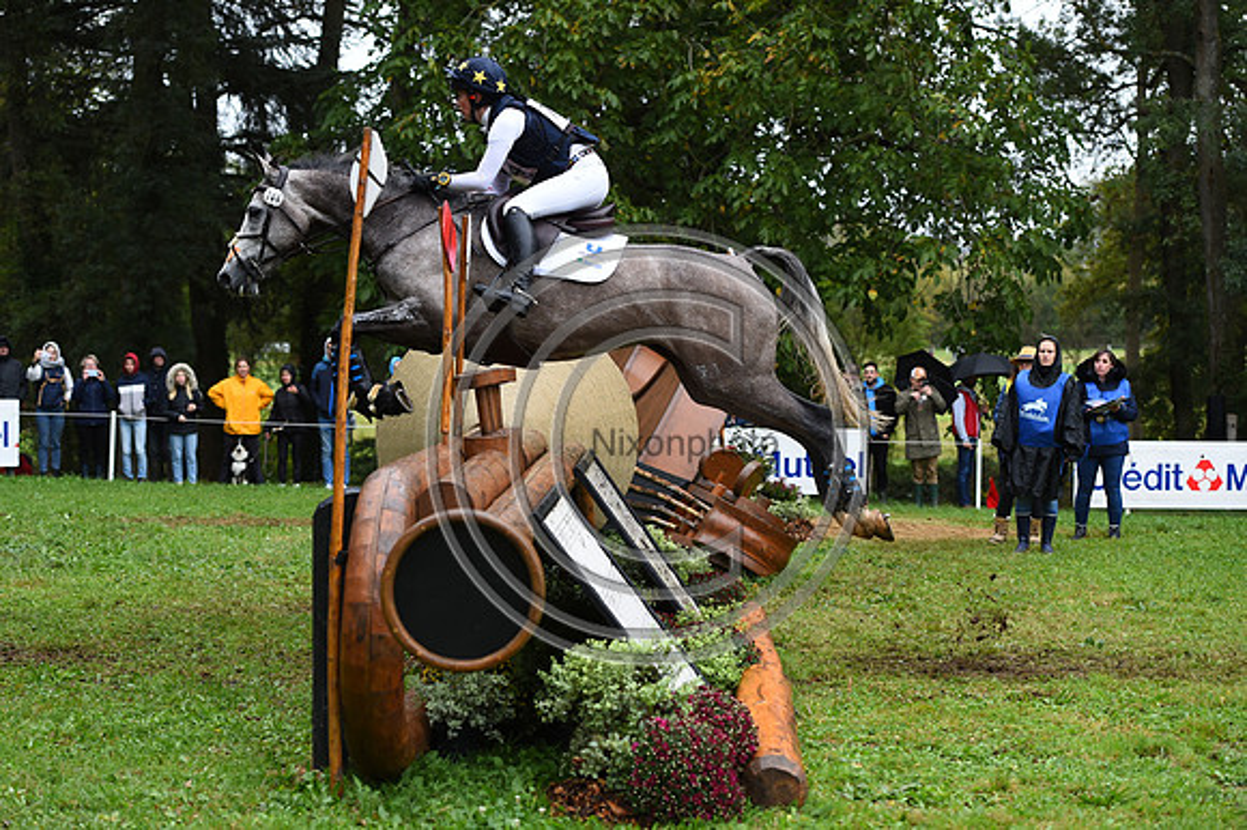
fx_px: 2423
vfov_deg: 19.4
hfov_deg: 28.9
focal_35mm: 70
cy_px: 415
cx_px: 624
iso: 1100
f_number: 3.5
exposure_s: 1/1250
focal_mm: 70
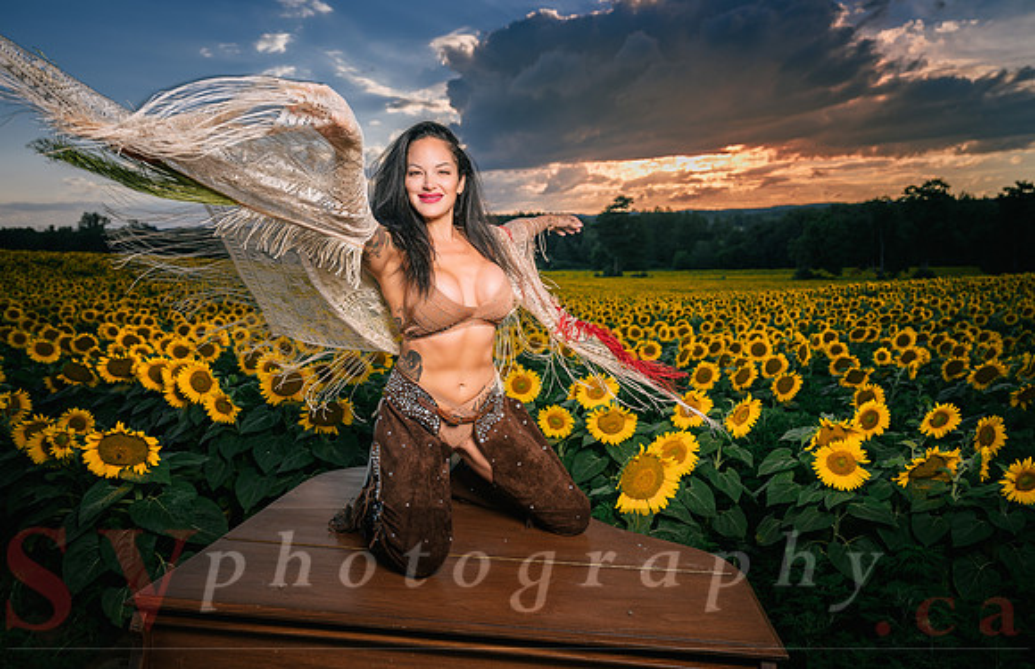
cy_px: 334
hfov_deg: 73.1
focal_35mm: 25
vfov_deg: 51.2
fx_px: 699
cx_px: 518
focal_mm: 24
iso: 64
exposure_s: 1/200
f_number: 3.5
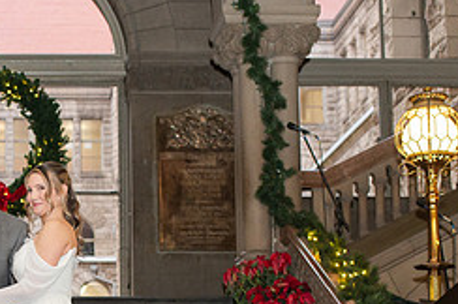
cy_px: 313
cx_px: -35
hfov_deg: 18.9
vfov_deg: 12.9
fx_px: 1321
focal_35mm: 104
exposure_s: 1/200
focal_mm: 35
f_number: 3.5
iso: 1000
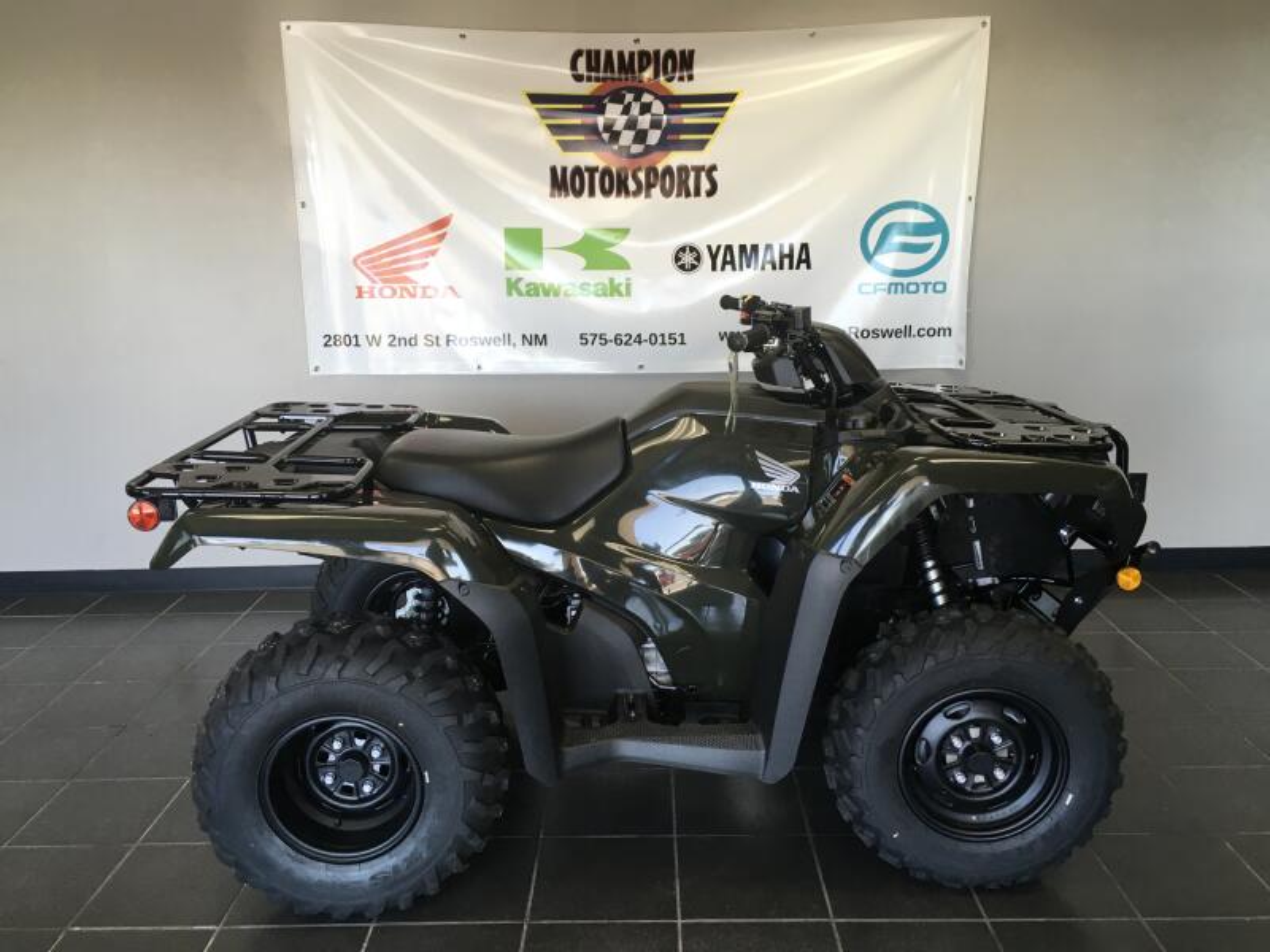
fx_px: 1064
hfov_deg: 61.7
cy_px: 476
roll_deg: +1.0
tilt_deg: -10.3
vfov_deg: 48.2
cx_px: 635
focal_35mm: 29
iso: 25
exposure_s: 1/40
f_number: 2.2
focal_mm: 4.15
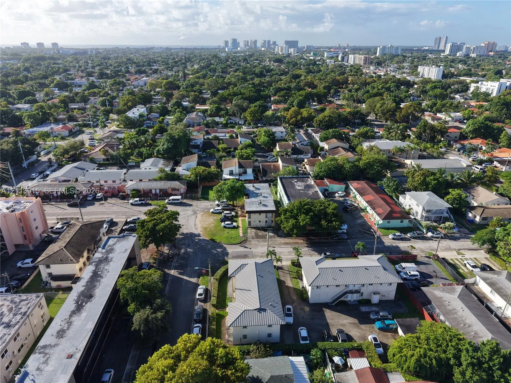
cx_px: 256
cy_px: 192
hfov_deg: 71.6
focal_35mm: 24
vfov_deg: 56.8
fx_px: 354
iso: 300
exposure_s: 1/4000
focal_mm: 8.67
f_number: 1.8
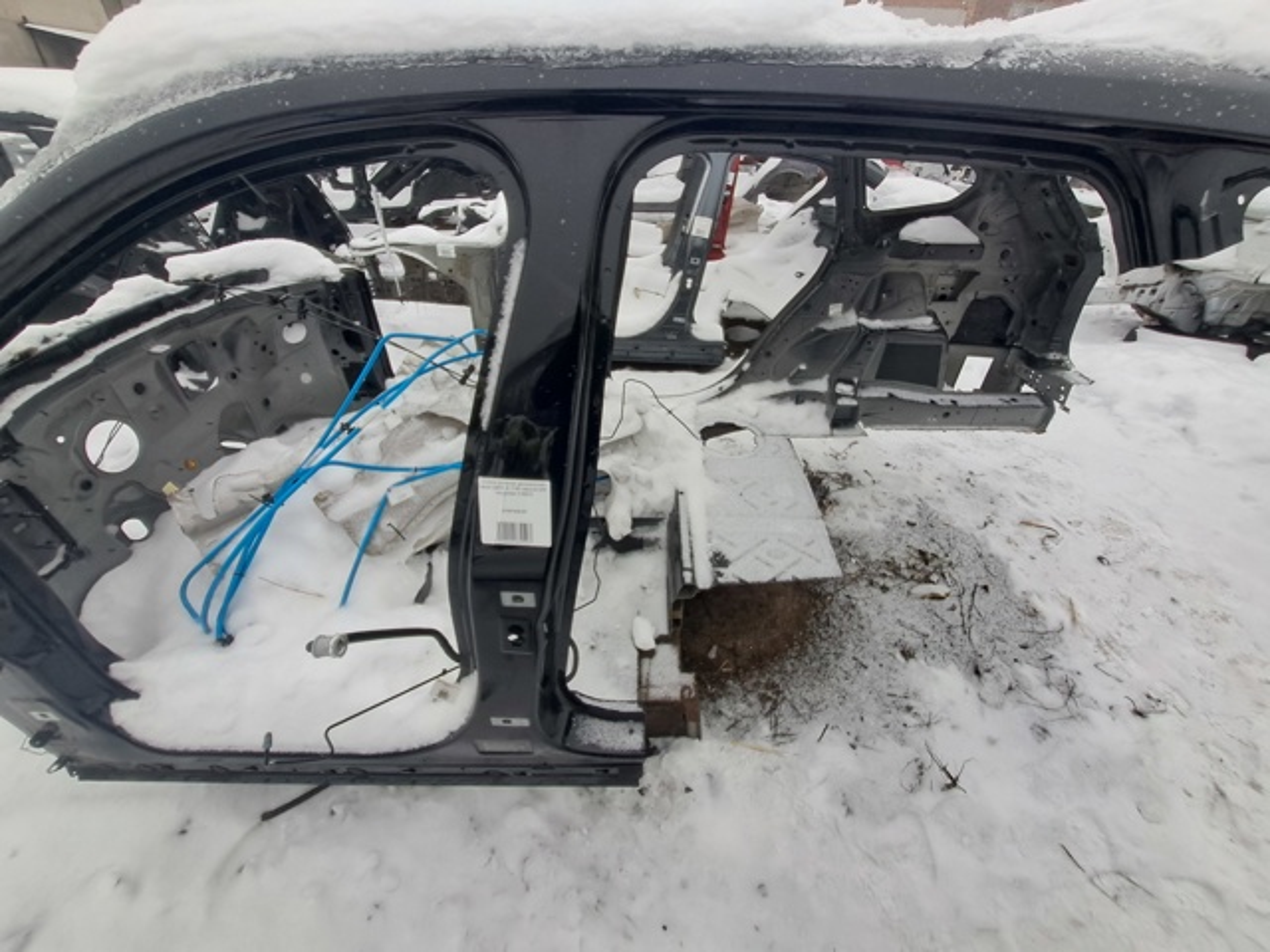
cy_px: 476
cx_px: 635
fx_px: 477
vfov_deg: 89.9
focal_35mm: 13
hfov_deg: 106.2
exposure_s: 1/100
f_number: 2.2
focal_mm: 1.13
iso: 50
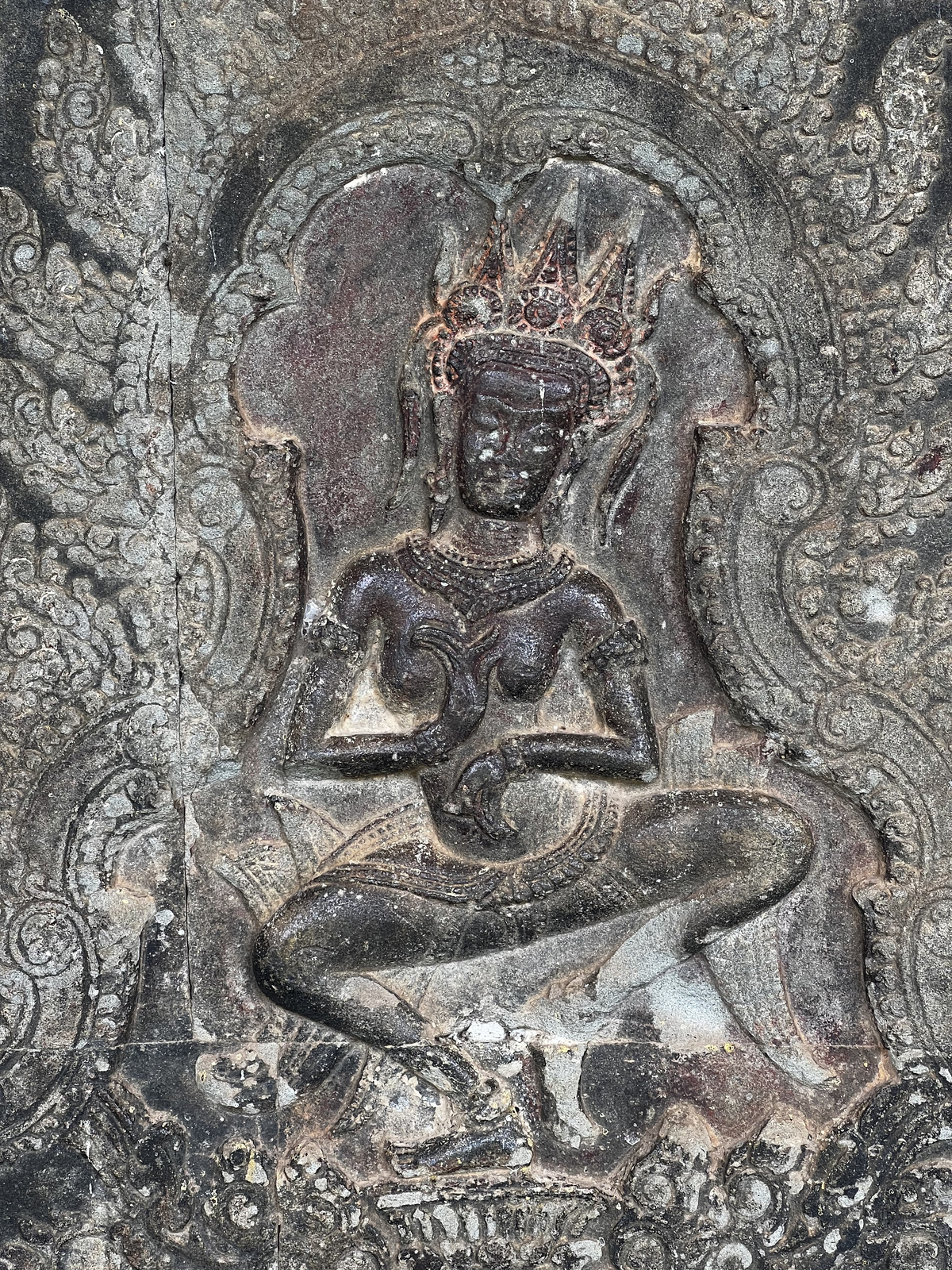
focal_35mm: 77
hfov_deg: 19.1
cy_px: 635
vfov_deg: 25.3
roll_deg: +0.7
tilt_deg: -1.2
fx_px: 2824
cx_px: 476
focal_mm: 9
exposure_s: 1/99
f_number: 2.8
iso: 50
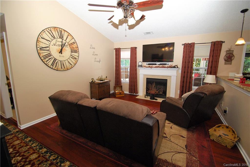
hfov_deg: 100.4
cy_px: 84
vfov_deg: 77.4
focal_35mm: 15
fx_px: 104
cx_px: 125
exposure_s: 1/60
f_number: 4
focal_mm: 10
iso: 560
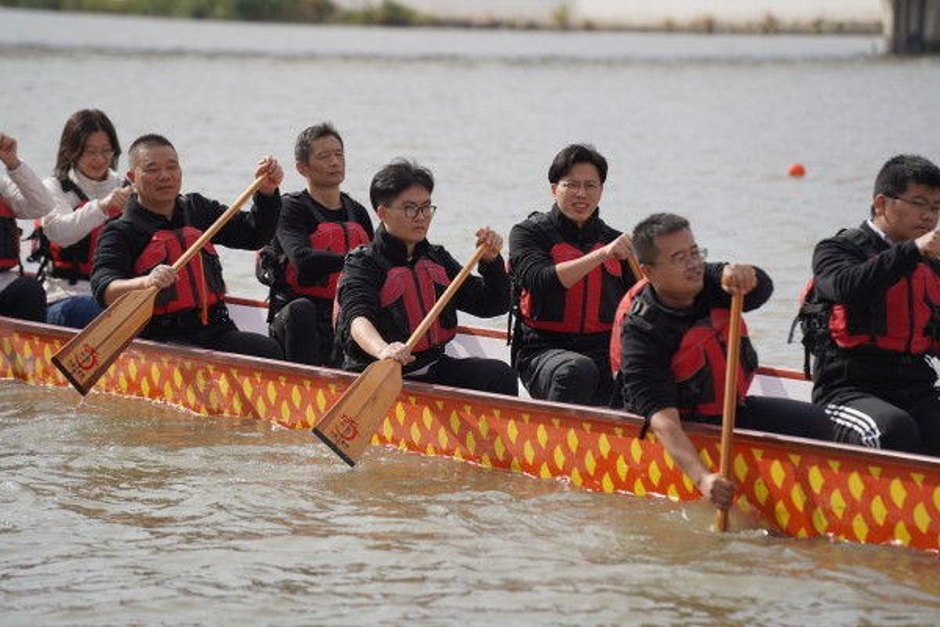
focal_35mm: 180
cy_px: 314
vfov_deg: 7.6
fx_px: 4700
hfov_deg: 11.4
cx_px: 470
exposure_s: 1/1000
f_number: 4.5
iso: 100
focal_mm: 180
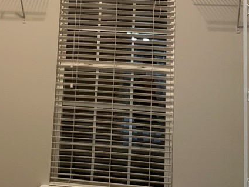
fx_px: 504
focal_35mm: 70
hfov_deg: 27.6
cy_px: -11
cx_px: 79
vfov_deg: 20.2
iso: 160
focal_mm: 3
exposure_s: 1/60
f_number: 1.8
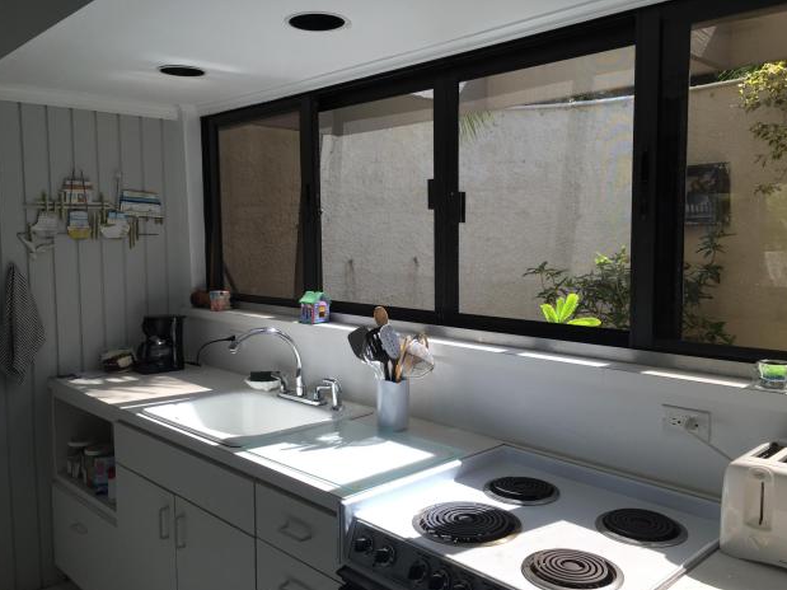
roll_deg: -1.1
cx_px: 393
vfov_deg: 46.8
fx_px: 682
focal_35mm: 30
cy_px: 304
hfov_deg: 60.0
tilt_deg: -4.4
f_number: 2.2
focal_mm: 4.15
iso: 32
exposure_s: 1/549
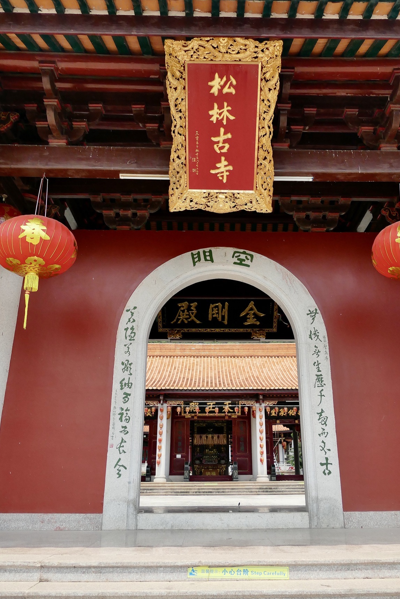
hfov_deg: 44.9
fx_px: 483
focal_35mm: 29
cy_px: 279
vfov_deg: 63.6
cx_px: 221
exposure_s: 1/4000
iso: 400
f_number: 2.8
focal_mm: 9.12
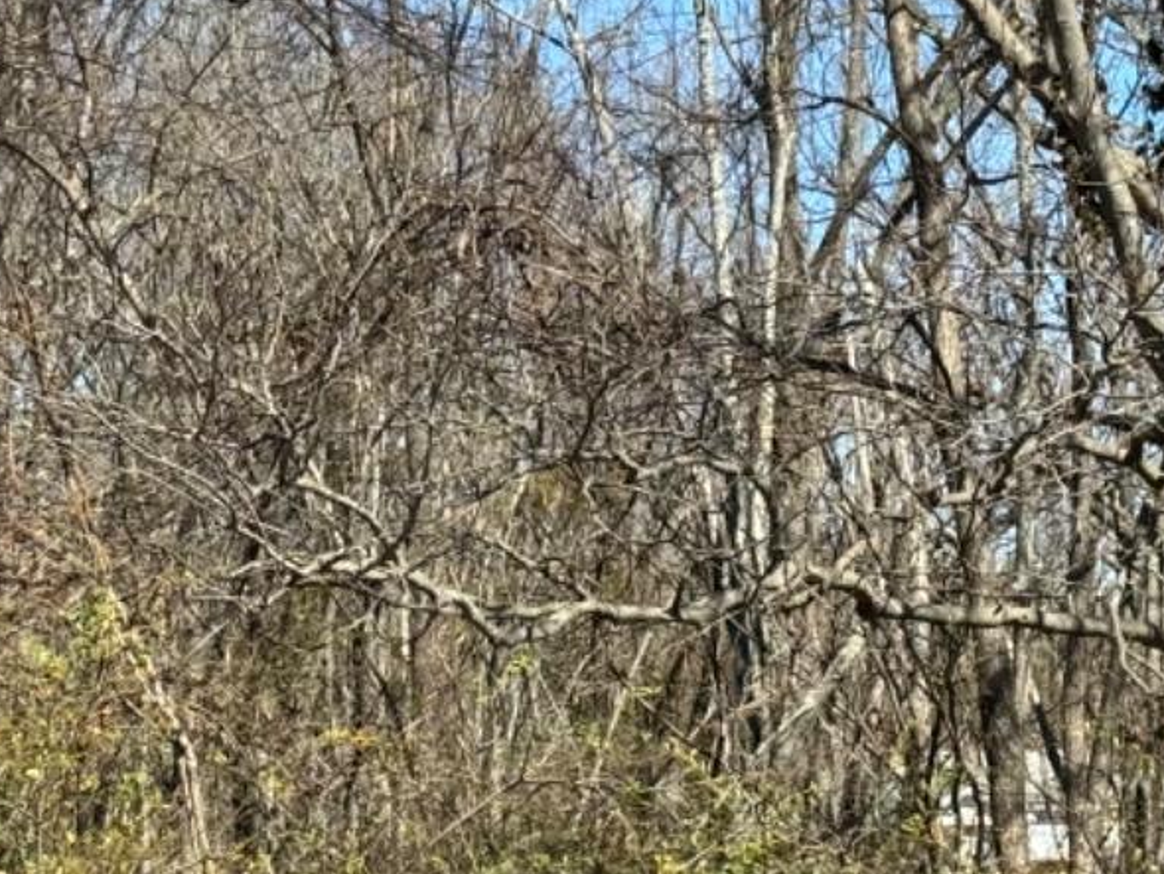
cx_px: 535
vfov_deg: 12.2
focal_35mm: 122
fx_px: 4104
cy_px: 376
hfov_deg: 16.1
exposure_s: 1/2331
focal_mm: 6.86
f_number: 1.78
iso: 64
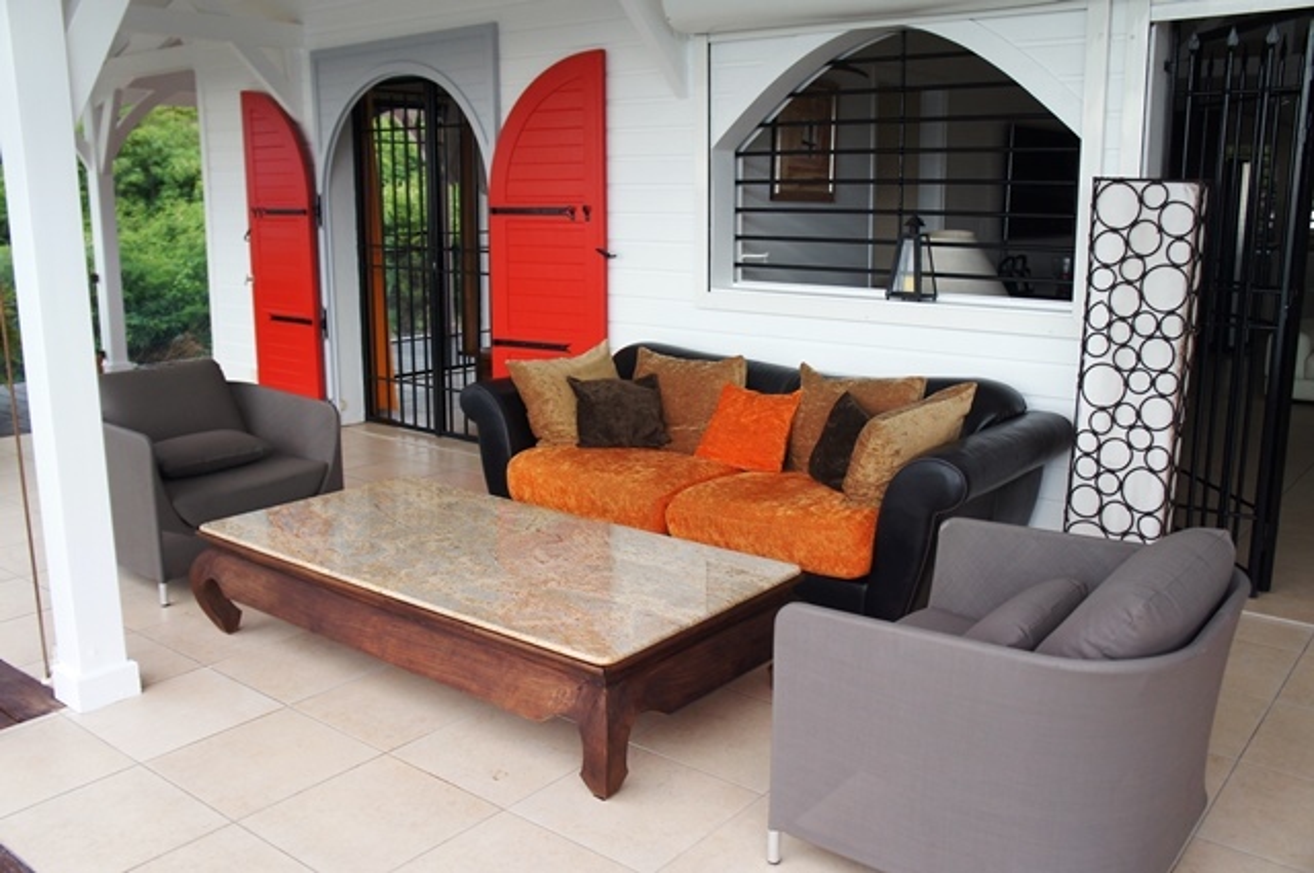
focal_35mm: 30
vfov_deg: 43.5
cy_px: 436
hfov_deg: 62.0
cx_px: 657
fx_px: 1094
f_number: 4
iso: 500
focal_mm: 20
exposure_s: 1/160
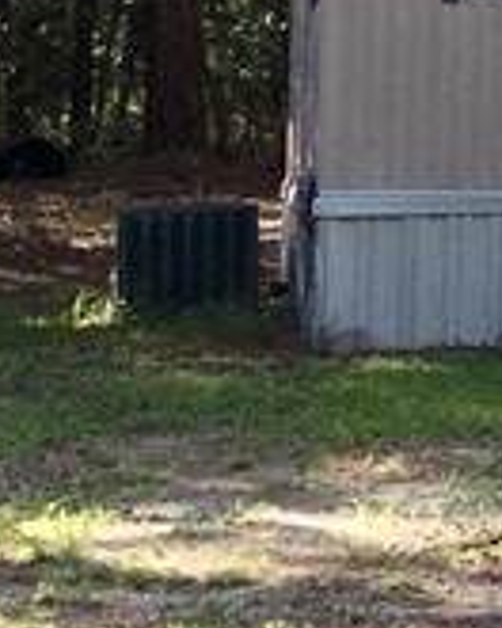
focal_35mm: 176
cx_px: 1658
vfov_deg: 10.8
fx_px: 3269
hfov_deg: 7.4
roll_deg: +0.4
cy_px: -110
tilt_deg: +5.0
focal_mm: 4.15
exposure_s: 1/289
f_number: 2.2
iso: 25
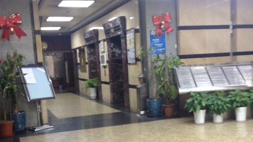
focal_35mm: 52
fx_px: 349
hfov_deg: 39.9
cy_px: 100
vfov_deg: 22.9
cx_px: 131
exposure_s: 1/20
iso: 200
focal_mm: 4.28
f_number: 2.4
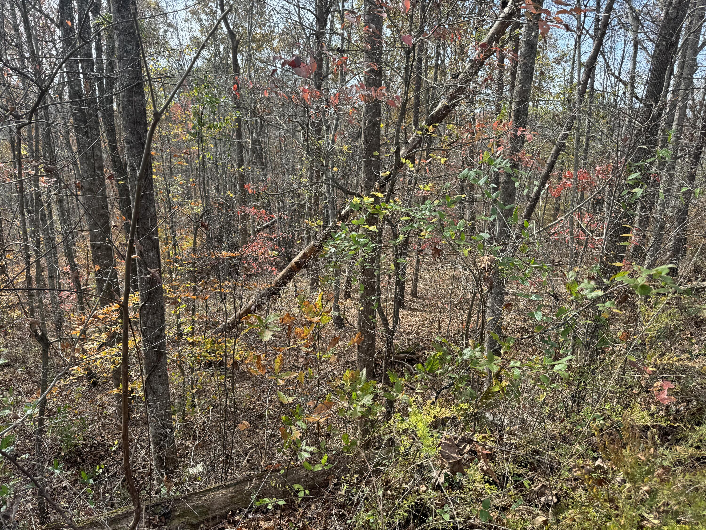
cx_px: 353
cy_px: 265
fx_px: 489
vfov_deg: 56.8
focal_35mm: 24
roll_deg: -1.7
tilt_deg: -15.9
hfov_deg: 71.6
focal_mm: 6.76
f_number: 1.78
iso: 80
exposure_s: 1/900
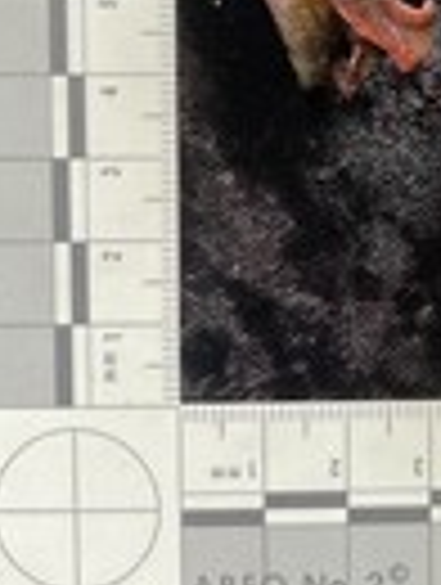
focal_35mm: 78
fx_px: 1321
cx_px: 626
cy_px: 97
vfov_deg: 24.5
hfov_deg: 17.4
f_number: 1.8
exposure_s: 1/60
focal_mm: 3
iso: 160
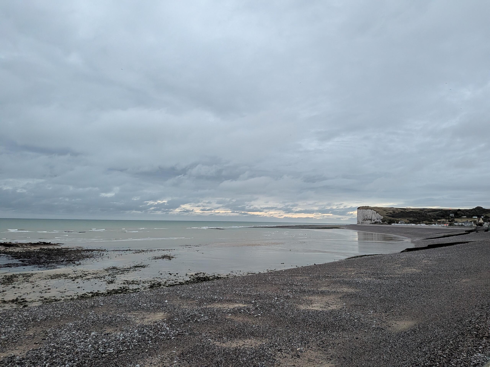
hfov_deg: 71.6
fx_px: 340
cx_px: 245
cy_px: 184
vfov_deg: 56.8
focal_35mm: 24
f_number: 1.7
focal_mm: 4.53
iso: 652
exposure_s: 1/25
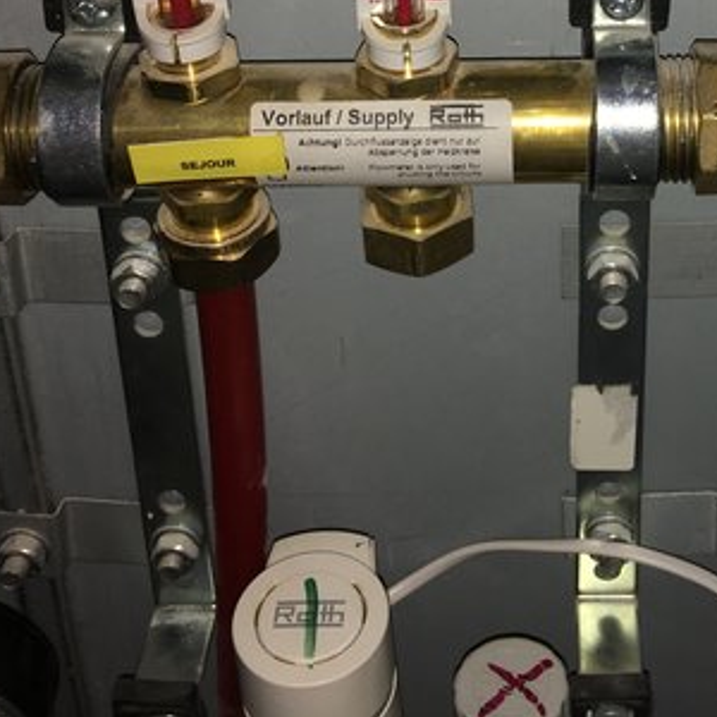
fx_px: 1500
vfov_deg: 25.9
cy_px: 54
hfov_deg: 26.5
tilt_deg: -24.9
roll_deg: -0.9
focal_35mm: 64
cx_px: 559
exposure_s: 1/47
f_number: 2.2
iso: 25
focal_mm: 4.15
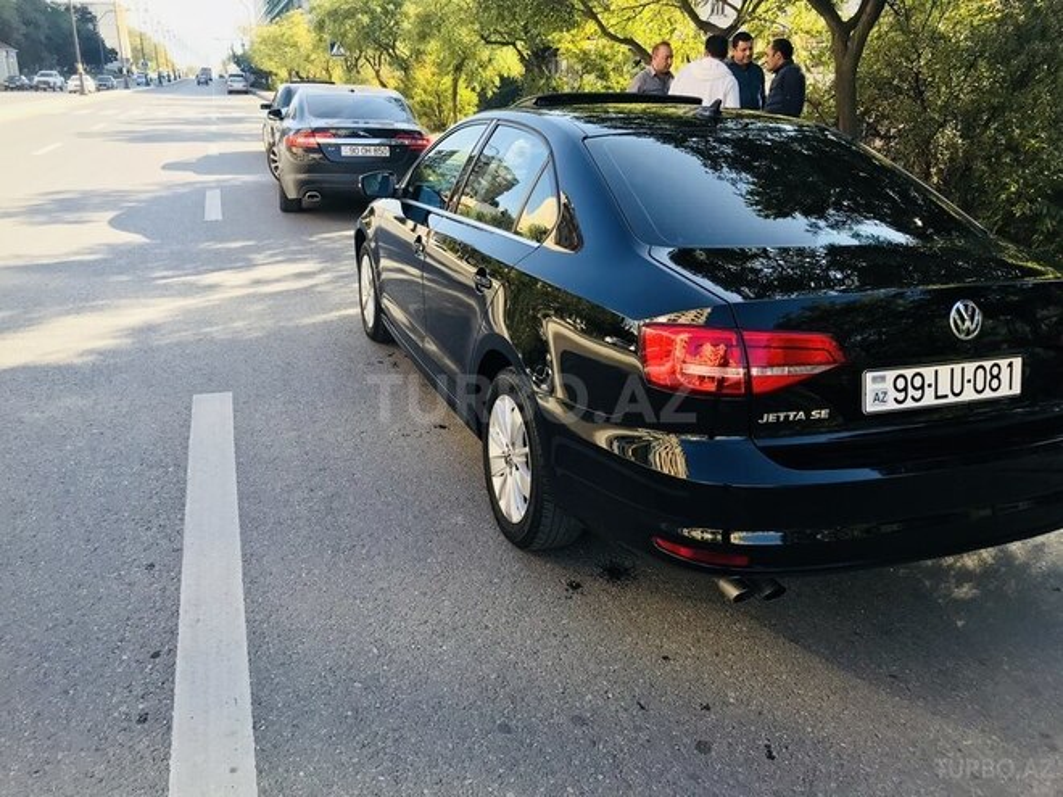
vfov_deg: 49.7
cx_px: 532
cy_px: 398
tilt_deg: -18.1
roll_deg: +0.9
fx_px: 860
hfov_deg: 63.4
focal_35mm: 28
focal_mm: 3.99
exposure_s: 1/346
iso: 20
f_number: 1.8
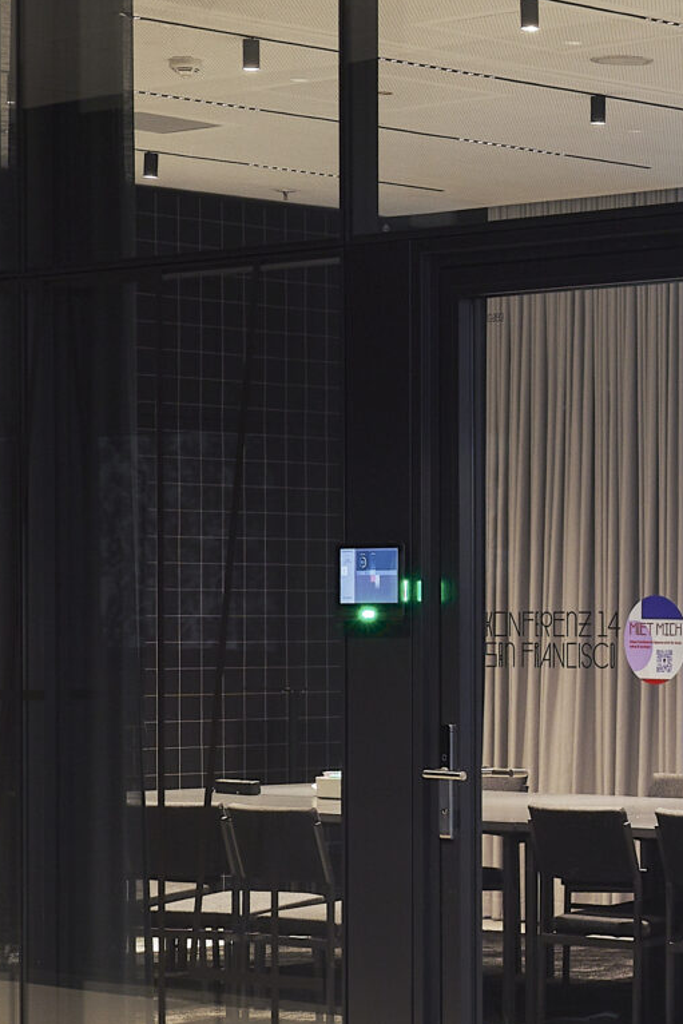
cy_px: 656
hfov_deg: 10.8
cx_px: 1317
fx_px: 3328
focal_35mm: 117
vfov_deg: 17.5
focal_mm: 35
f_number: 18
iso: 100
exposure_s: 1.3
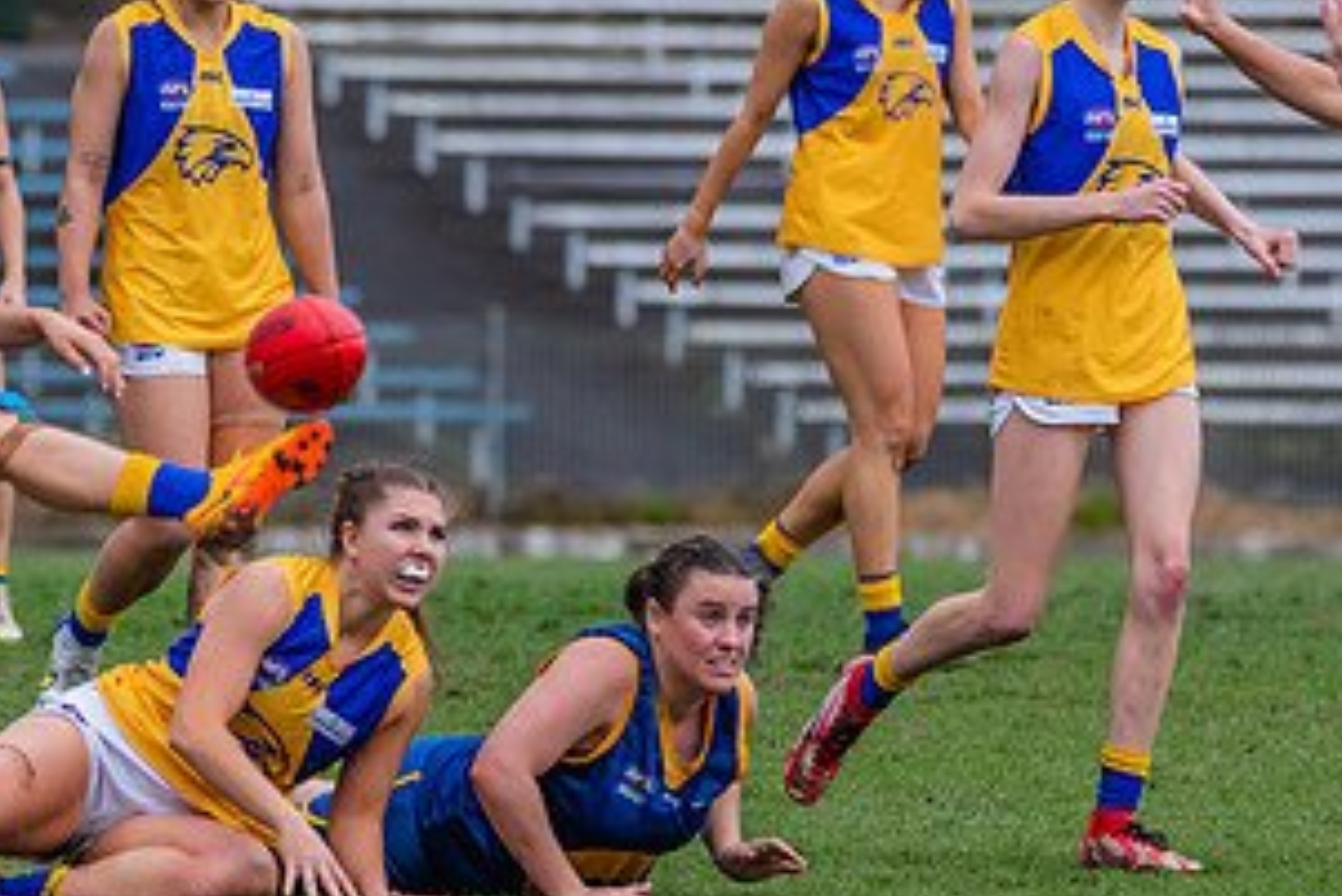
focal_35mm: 837
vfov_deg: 1.6
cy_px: 363
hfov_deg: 2.5
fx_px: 31215
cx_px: 480
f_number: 6
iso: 1000
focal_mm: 350
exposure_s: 1/1600
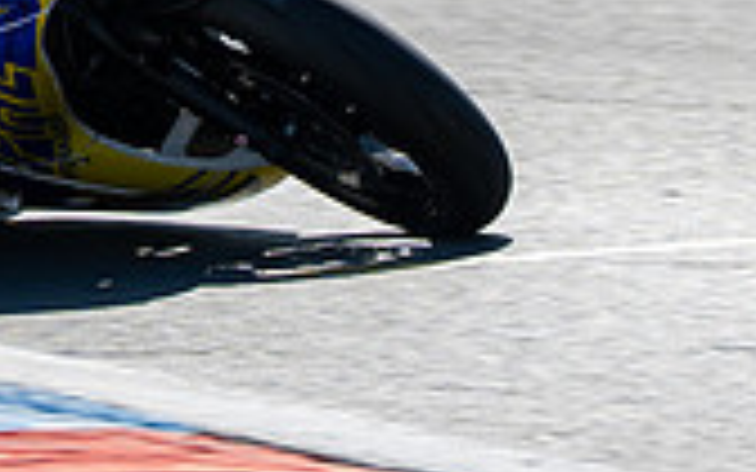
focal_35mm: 864
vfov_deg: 1.5
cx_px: -21
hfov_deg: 2.4
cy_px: -101
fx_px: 17801
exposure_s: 1/500
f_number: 6.3
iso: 160
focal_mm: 200
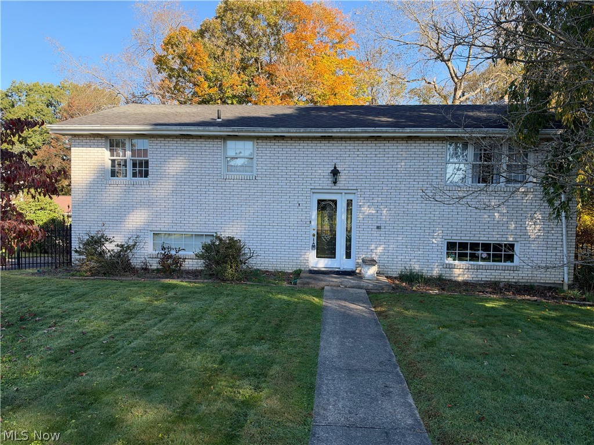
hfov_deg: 71.6
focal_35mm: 24
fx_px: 412
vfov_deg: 56.8
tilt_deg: -3.2
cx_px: 297
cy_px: 222
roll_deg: +0.8
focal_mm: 6.93
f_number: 1.8
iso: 100
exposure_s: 1/1116
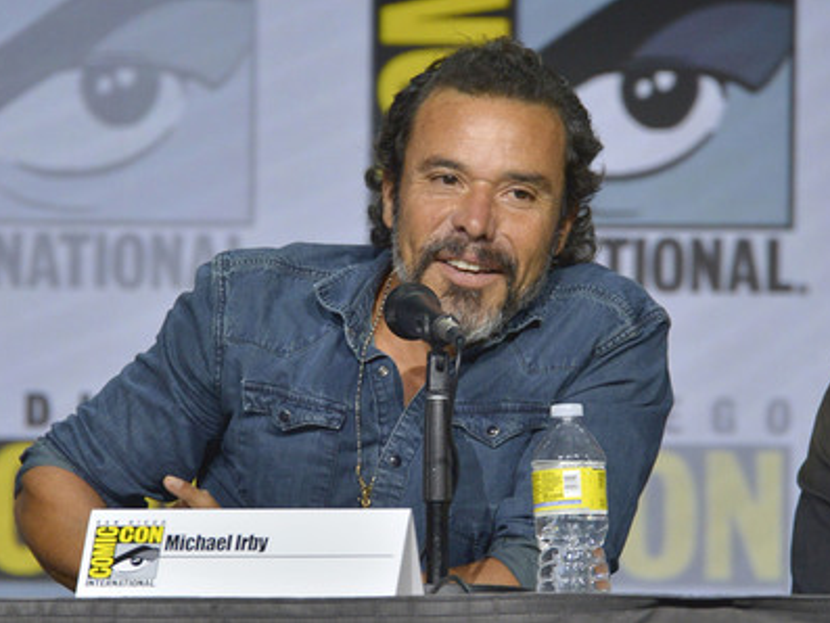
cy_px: 312
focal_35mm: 545
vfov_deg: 2.7
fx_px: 13072
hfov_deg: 3.6
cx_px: 410
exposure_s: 1/250
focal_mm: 500
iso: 1600
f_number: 6.3
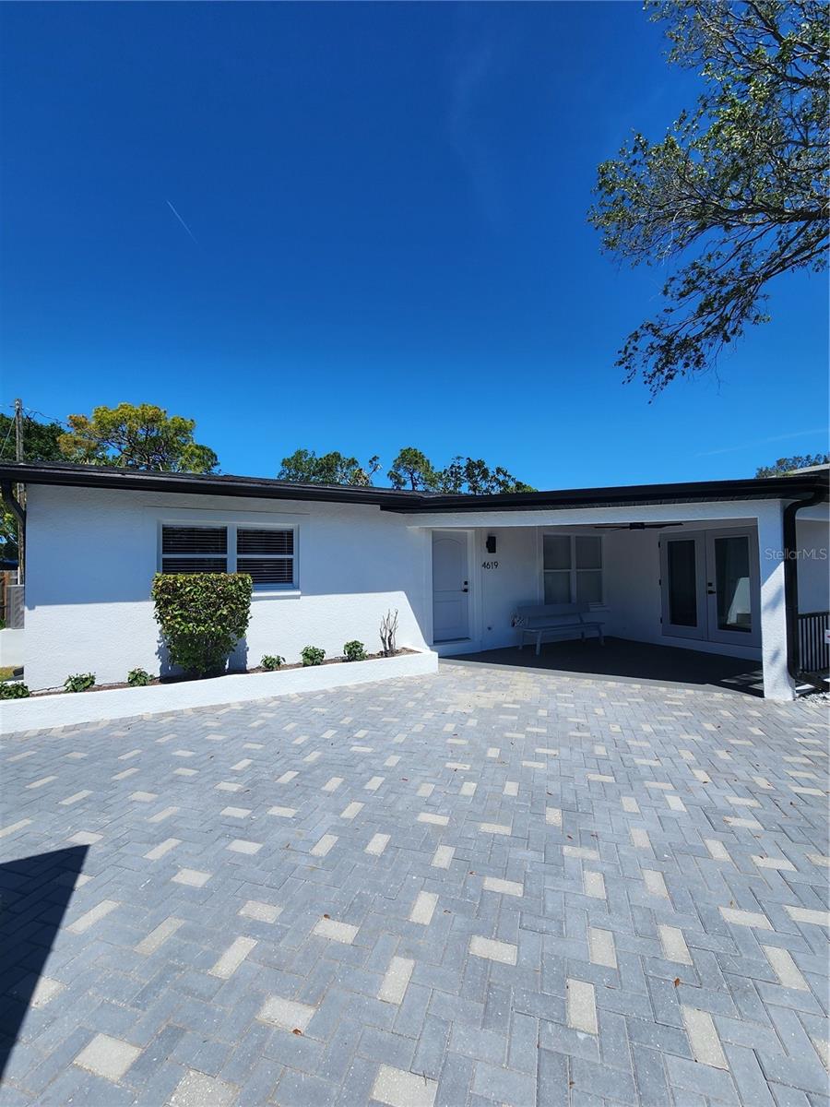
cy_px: 554
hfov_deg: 89.9
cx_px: 415
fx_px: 416
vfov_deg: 106.2
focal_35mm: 13
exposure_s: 1/2708
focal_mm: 2.2
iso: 50
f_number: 2.2
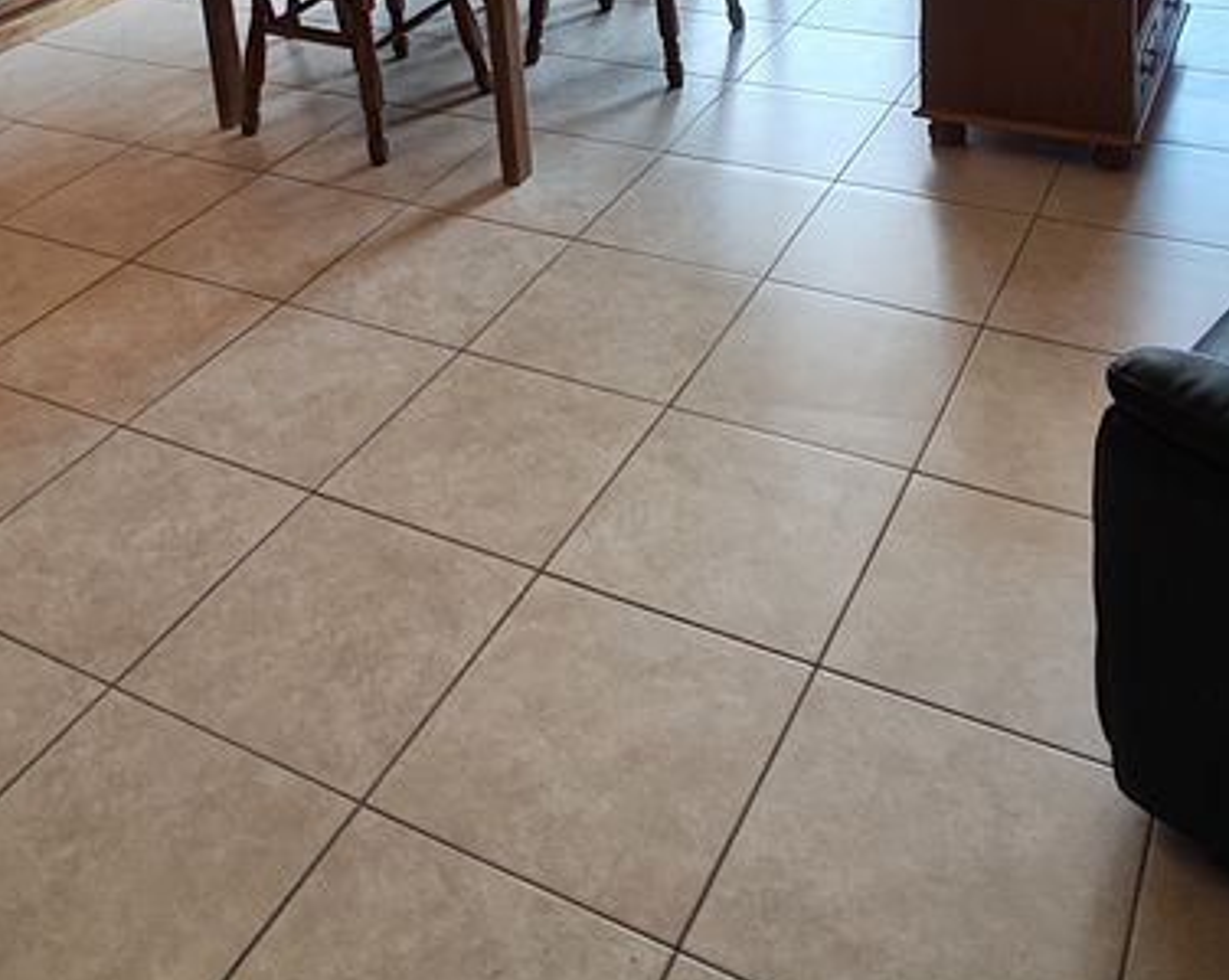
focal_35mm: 39
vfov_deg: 33.2
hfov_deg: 46.9
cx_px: 631
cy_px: -103
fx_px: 1417
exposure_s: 1/100
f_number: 2.2
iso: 320
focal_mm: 1.65
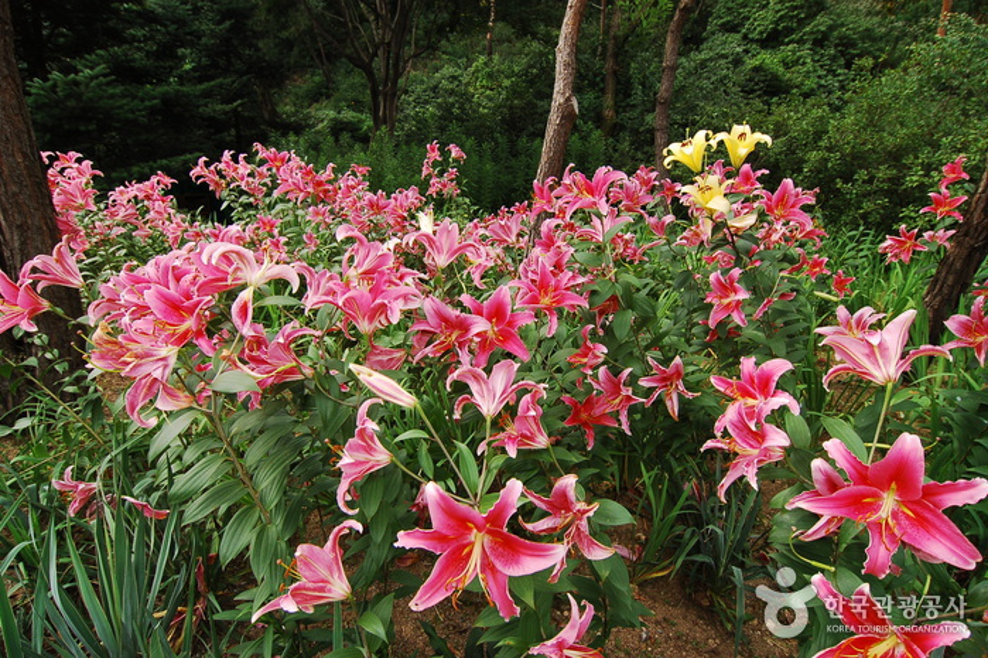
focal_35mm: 20
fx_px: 535
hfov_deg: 85.5
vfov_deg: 63.1
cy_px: 329
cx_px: 494
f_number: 5.6
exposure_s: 1/160
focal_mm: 13
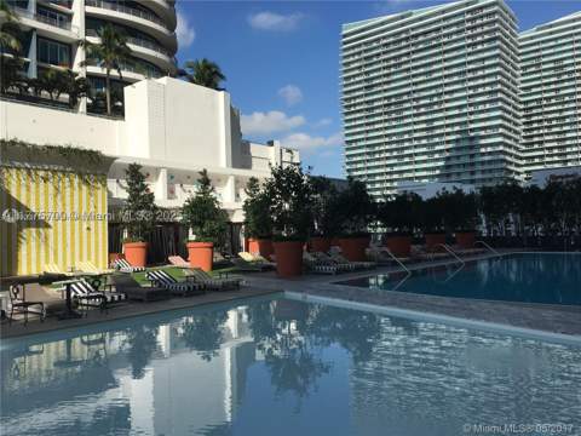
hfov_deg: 61.7
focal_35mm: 29
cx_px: 290
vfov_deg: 48.2
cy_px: 218
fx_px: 487
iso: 25
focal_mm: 4.15
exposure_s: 1/2481
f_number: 2.2
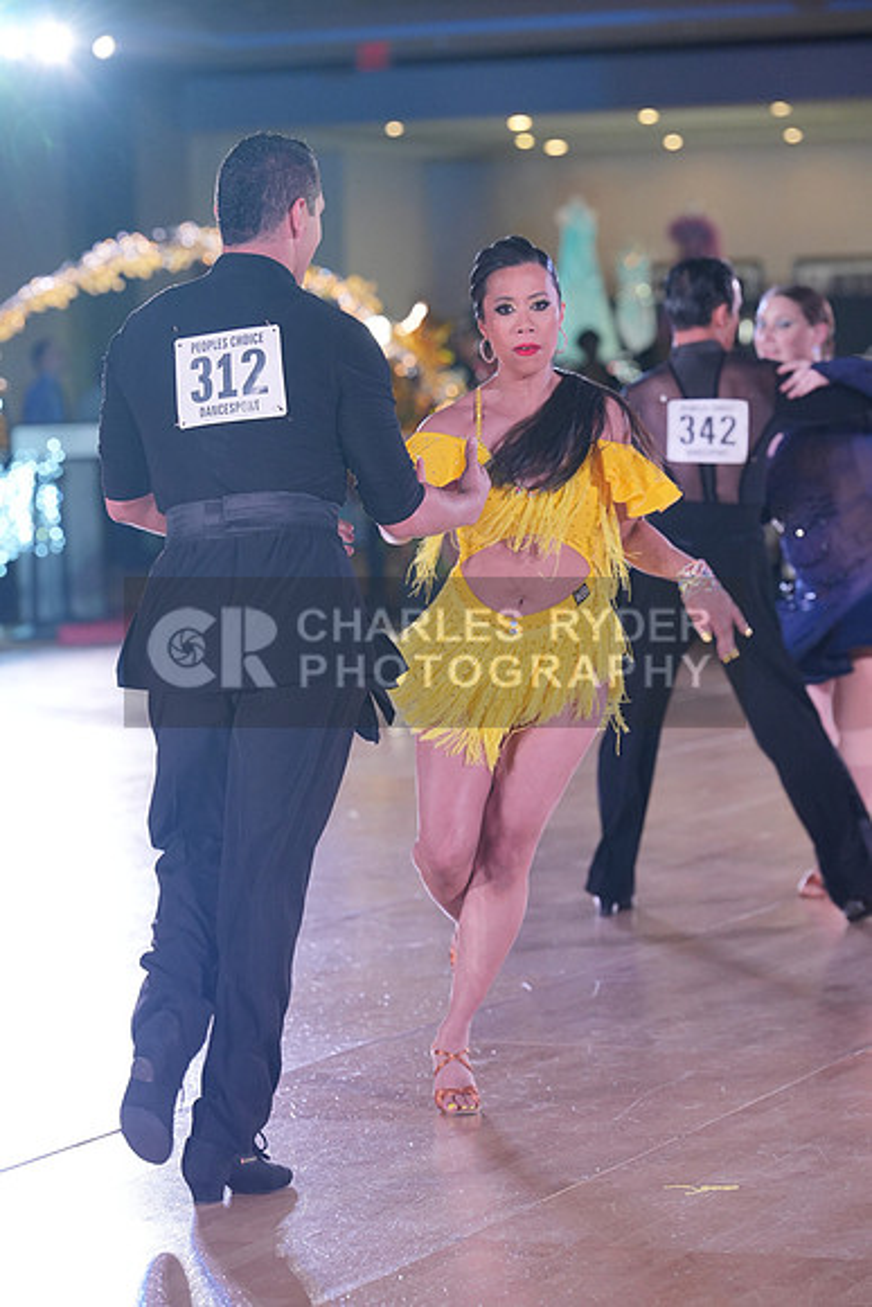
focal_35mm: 122
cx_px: 436
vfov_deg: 16.8
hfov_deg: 11.2
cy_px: 654
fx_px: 4430
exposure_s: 1/400
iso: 2000
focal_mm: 122
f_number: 4
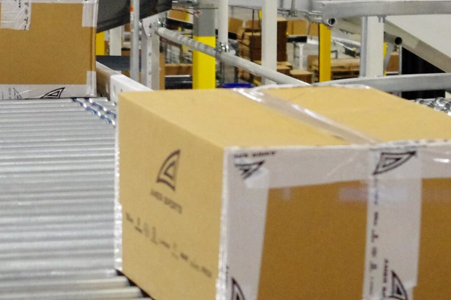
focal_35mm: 170
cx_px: 193
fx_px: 2130
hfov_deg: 12.1
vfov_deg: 8.0
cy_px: -43
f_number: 4.5
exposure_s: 1/60
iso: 3200
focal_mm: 40
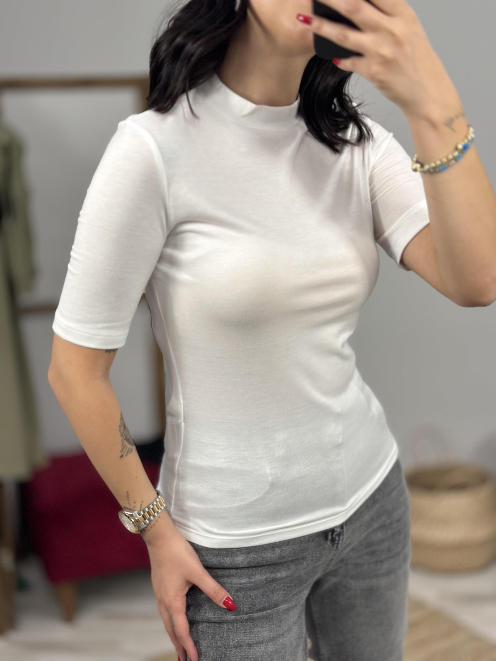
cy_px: 330
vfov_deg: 39.7
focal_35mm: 48
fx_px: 917
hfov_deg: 30.3
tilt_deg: -32.6
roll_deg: +4.9
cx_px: 248
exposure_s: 1/100
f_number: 1.78
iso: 100
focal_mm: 6.86
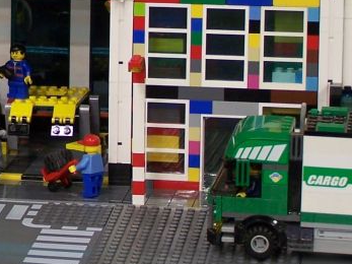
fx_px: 2013
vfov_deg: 7.4
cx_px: -135
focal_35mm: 198
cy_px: -38
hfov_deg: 9.8
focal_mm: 11.1
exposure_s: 1/2
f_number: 3.2
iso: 80
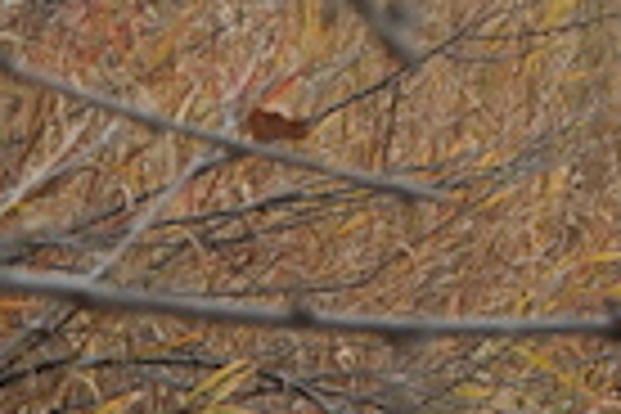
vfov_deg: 5.0
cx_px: 1552
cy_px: -540
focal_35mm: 267
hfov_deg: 7.2
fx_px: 4605
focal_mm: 24
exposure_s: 1/500
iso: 250
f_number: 3.8
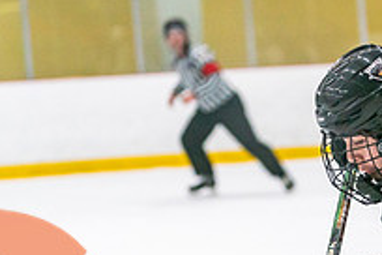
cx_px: 389
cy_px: 342
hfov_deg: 8.6
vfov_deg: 5.7
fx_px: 2536
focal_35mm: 239
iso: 3200
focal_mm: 84
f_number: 2.8
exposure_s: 1/1250
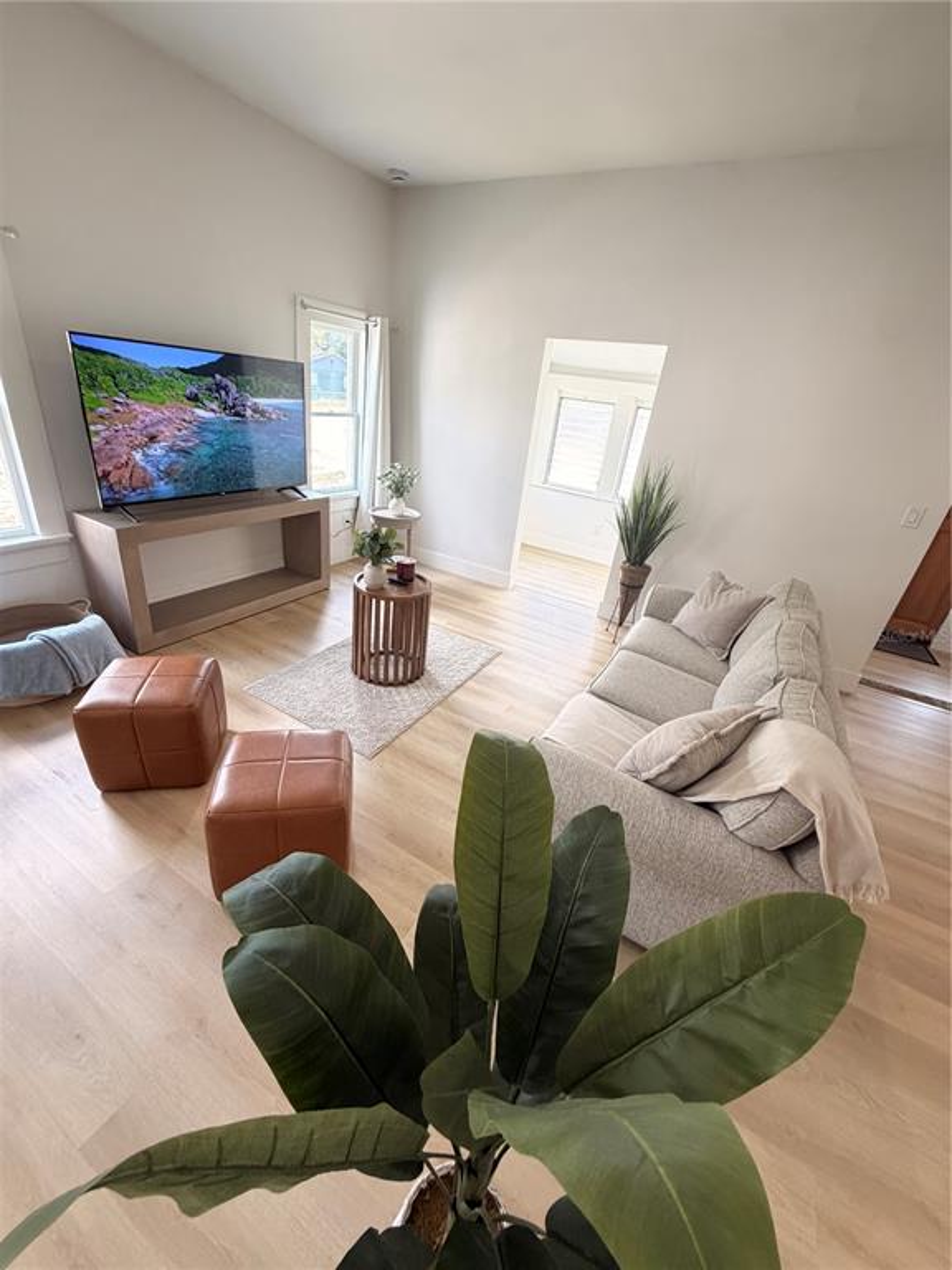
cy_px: 635
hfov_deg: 85.7
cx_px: 476
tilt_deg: -26.1
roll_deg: -6.9
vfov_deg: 102.1
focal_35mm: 14
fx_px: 513
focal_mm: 2.22
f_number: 2.2
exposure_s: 1/121
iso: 320
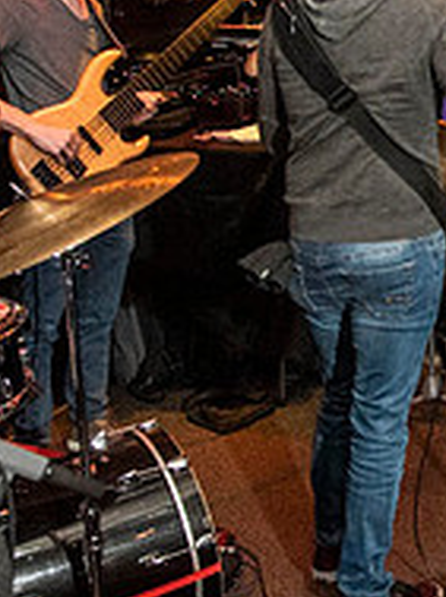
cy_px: 197
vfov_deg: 27.3
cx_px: 550
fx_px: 1224
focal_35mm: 71
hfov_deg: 19.3
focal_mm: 24
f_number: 4
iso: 6400
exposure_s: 1/200
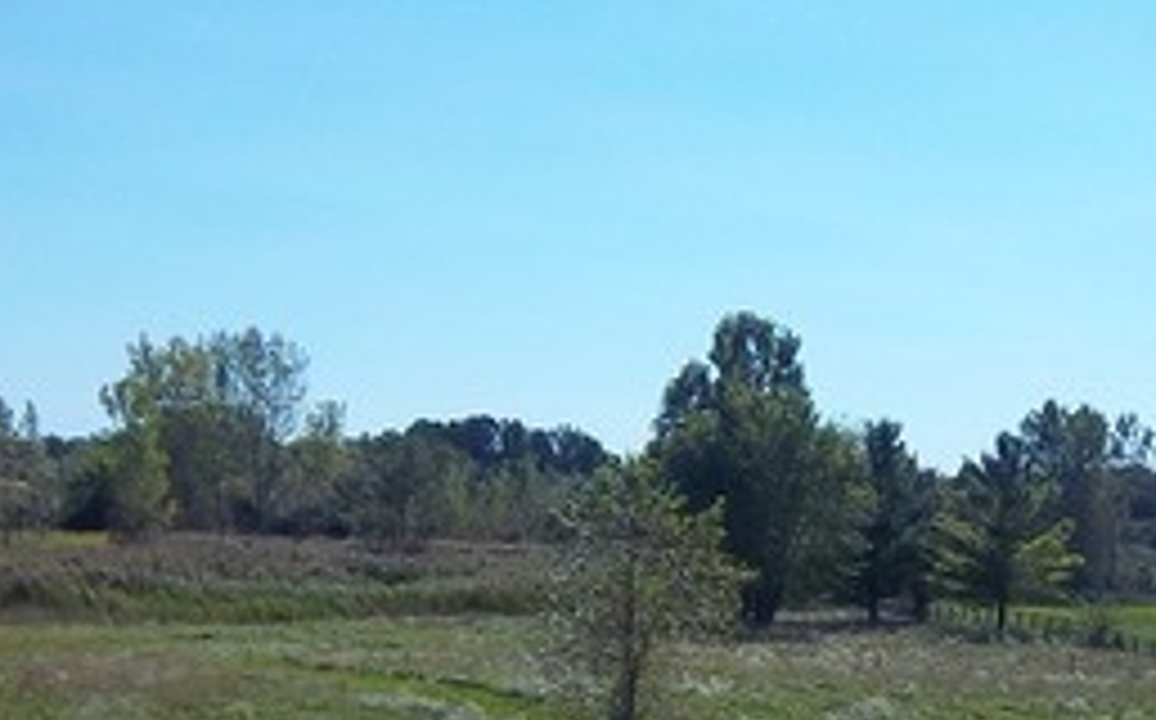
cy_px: 594
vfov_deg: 17.4
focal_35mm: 74
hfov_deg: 27.3
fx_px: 2329
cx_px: 949
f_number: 7.86
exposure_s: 1/320
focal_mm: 5.05
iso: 64
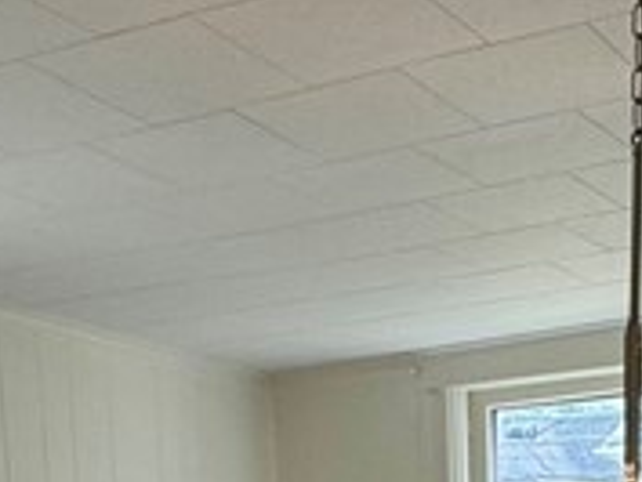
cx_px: 439
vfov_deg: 14.1
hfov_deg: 24.0
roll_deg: -0.2
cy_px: 1069
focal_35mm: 81
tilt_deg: -15.4
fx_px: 1503
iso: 100
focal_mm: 2.22
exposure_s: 1/120
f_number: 2.2
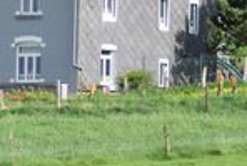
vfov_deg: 1.5
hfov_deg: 2.2
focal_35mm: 943
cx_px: -22
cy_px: 84
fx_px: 6476
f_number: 5.6
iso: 400
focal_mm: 155
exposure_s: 1/2000
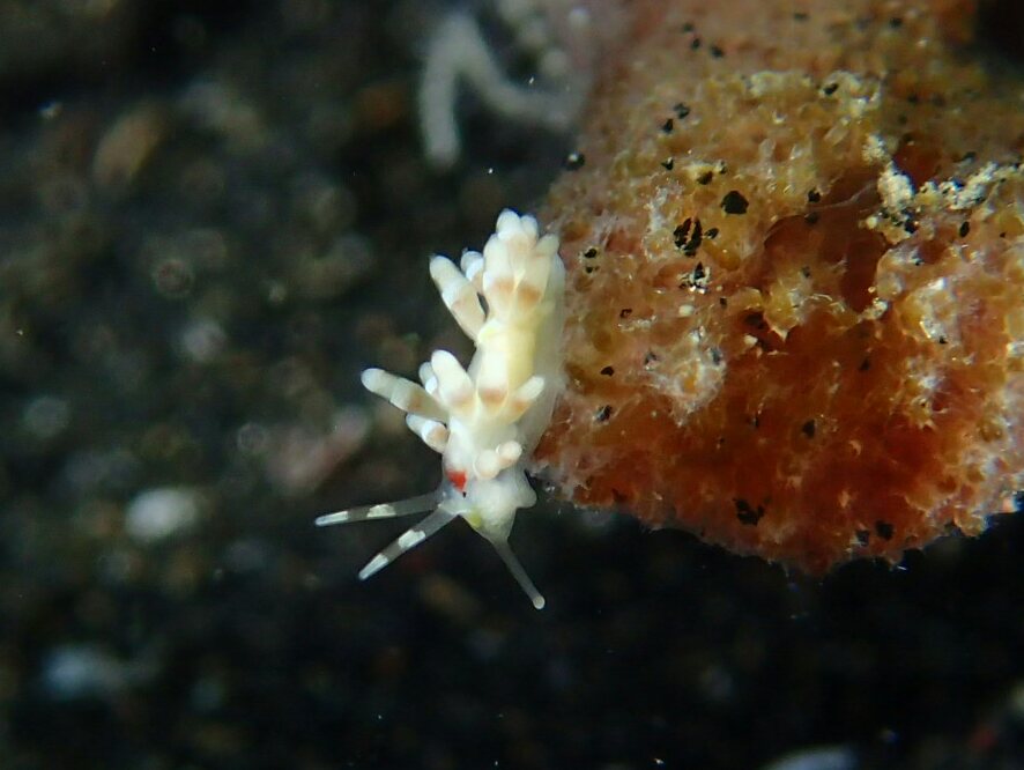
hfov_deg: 19.6
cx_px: 512
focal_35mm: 100
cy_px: 385
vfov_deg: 14.8
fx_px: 2961
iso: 200
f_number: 6.3
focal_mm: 18
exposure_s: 1/200
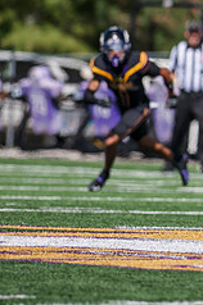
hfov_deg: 1.7
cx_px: 324
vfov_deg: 2.6
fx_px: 6786
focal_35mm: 800
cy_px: 101
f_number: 3.5
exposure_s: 1/2000
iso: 125
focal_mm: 300
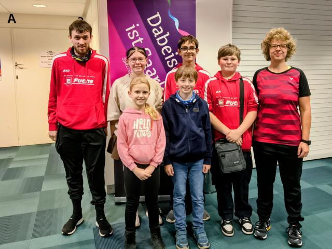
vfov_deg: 56.8
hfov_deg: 71.6
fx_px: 230
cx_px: 166
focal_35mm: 24
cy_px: 124
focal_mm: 5.56
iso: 683
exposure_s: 1/50
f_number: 1.8
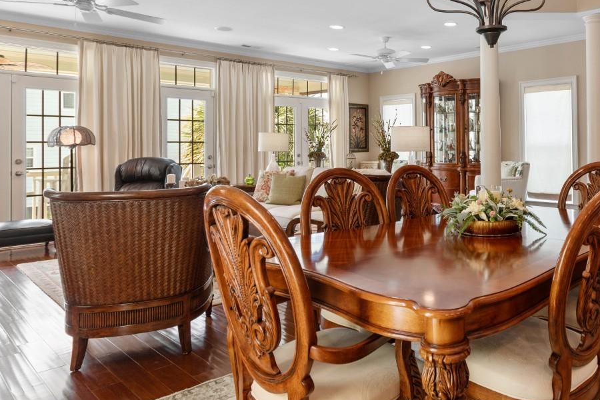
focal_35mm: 27
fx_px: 450
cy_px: 144
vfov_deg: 47.4
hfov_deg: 64.5
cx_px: 428
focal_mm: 10
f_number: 4.5
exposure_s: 1/8
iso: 100
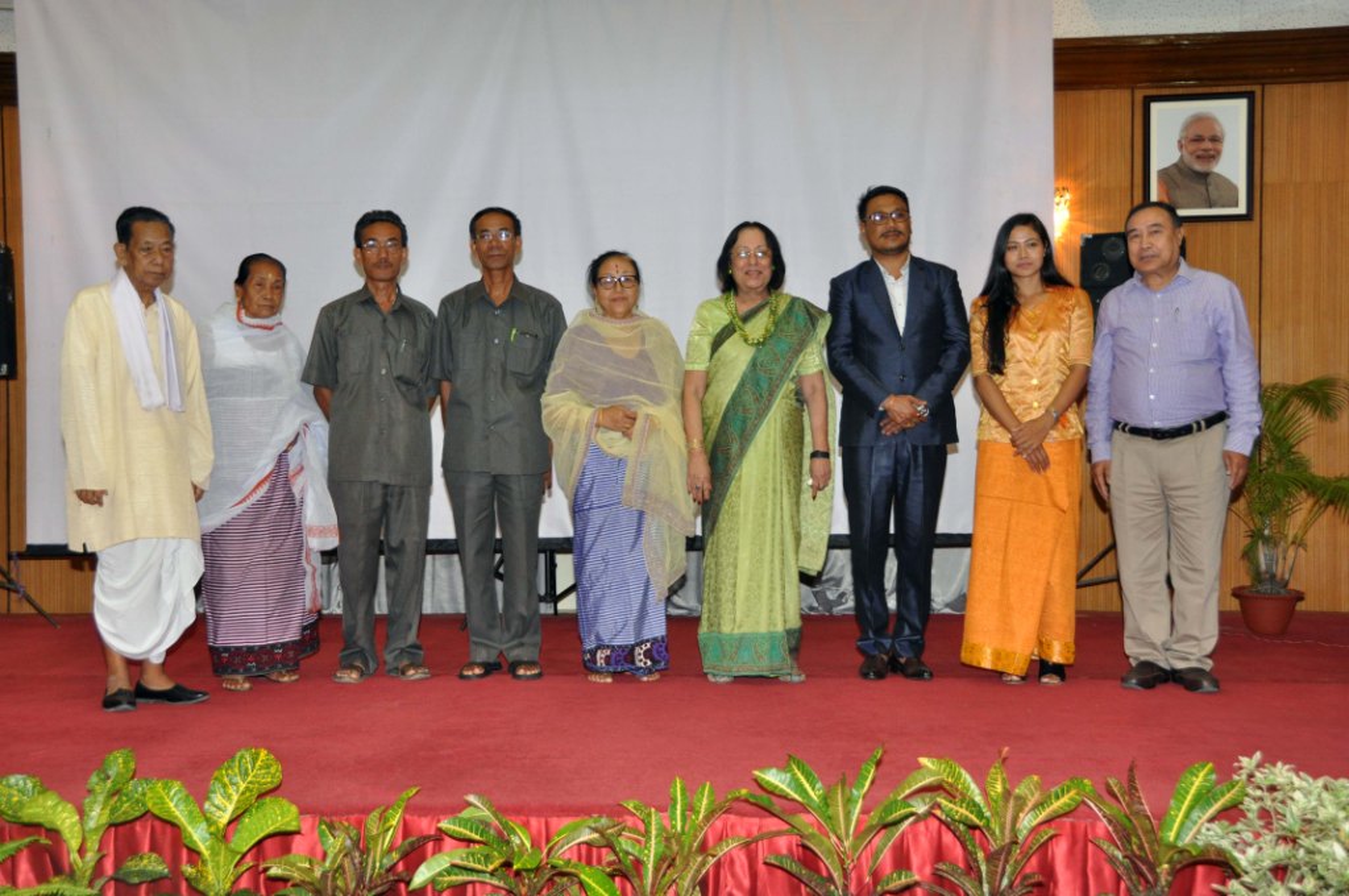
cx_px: 674
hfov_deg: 49.6
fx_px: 1460
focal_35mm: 39
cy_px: 448
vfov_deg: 34.1
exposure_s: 1/60
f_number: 4
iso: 800
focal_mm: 26
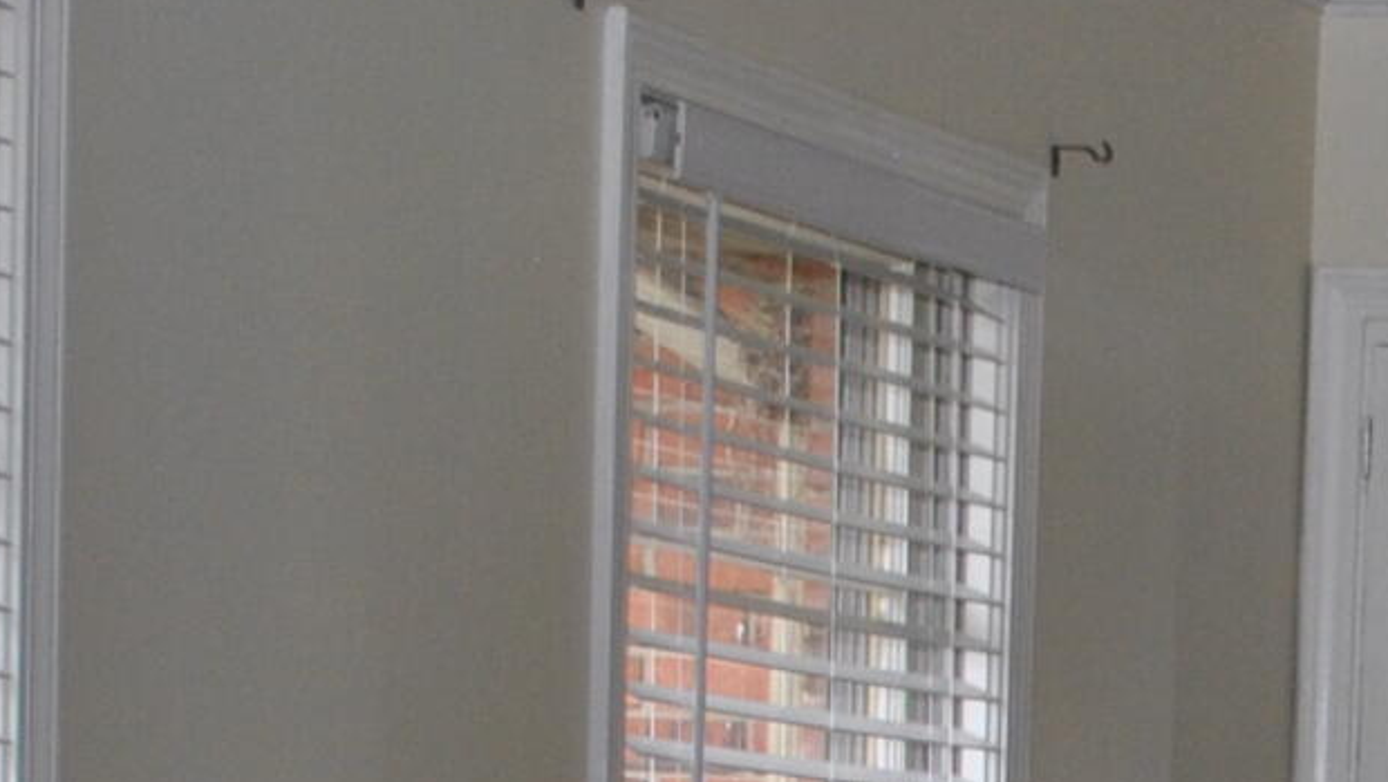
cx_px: 2433
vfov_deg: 5.8
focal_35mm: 198
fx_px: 7288
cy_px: 2149
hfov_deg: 10.3
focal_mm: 26
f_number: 4.2
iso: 200
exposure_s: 1/60
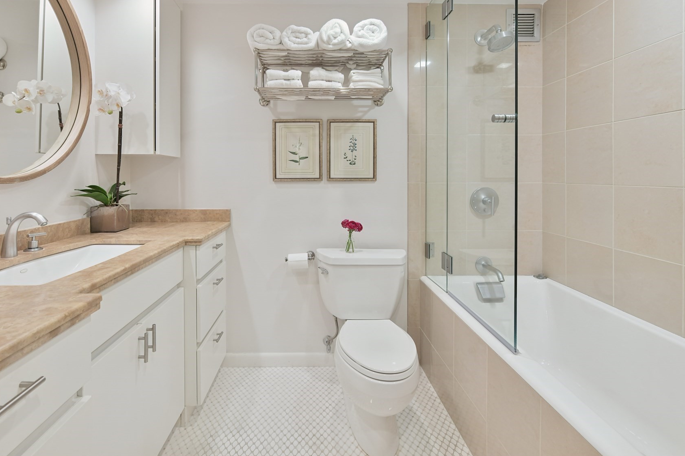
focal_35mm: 17
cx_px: 313
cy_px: 186
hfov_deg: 93.1
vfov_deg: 69.8
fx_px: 323
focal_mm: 14
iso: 640
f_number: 9
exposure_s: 1/15
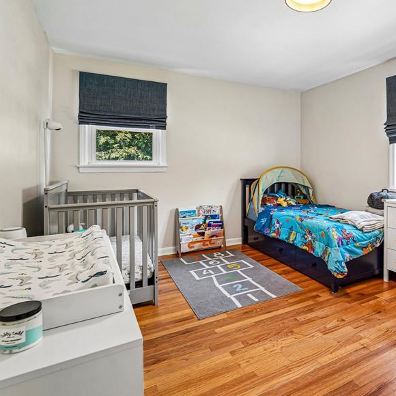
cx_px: 278
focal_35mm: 21
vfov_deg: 71.7
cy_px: 168
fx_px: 272
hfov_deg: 69.1
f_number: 8
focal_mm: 14
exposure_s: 1/10
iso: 400
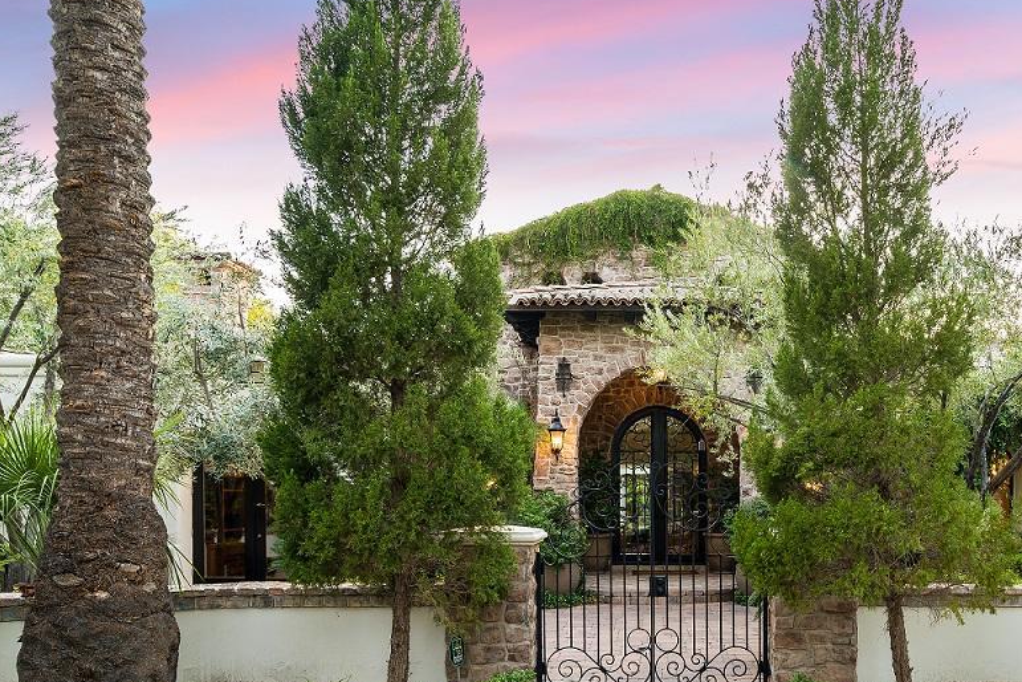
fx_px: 795
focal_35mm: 28
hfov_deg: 64.6
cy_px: 511
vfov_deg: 44.8
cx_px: 635
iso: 100
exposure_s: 1/5
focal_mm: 18
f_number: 7.1
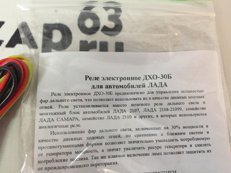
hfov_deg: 61.7
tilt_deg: -77.3
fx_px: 194
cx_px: 116
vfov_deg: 48.2
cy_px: 86
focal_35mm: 29
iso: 250
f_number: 2.2
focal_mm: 4.15
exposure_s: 1/25
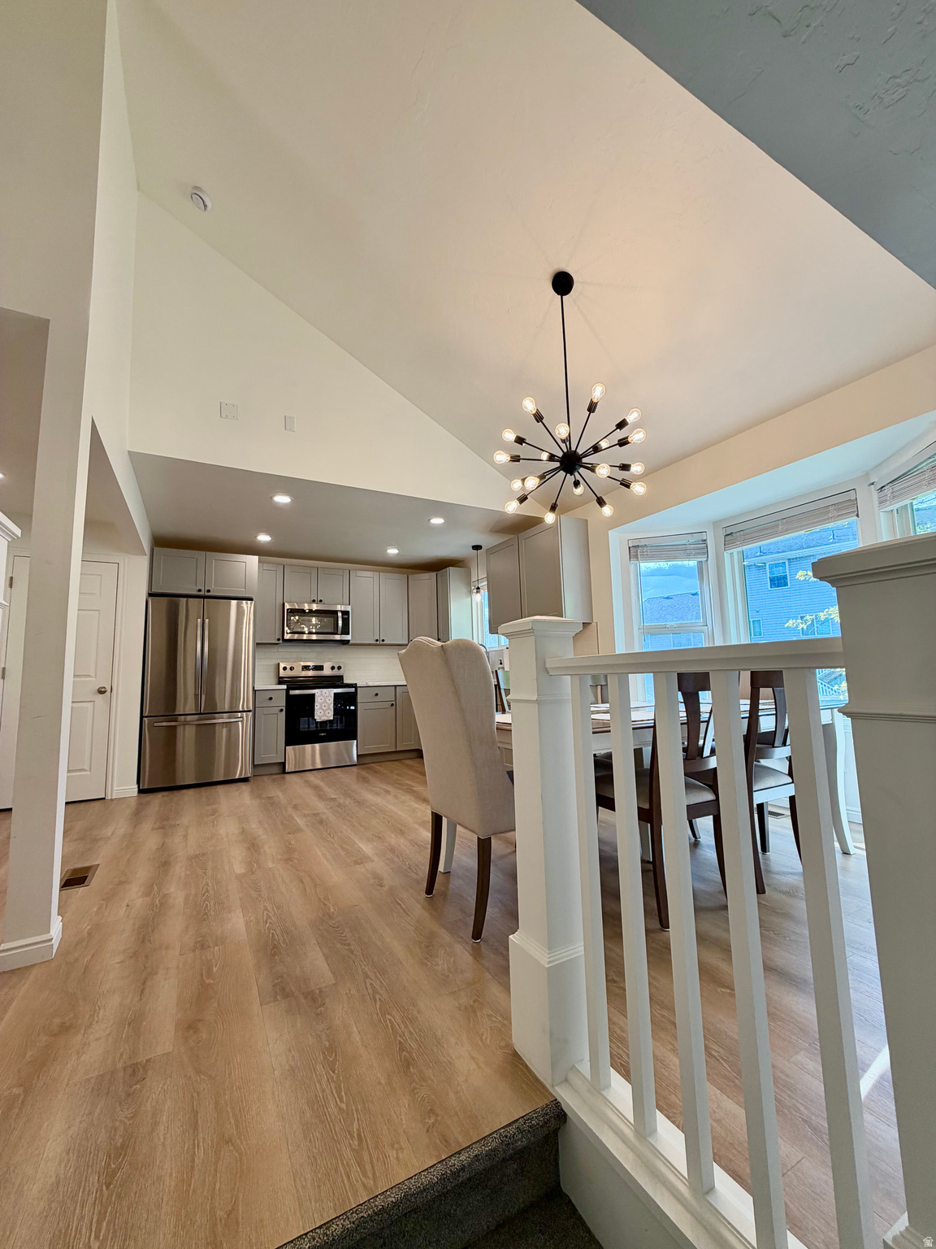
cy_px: 624
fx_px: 505
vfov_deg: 102.1
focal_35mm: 14
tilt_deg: +5.5
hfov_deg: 85.7
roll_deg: +1.7
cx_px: 468
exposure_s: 1/120
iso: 50
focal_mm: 2.22
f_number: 2.2
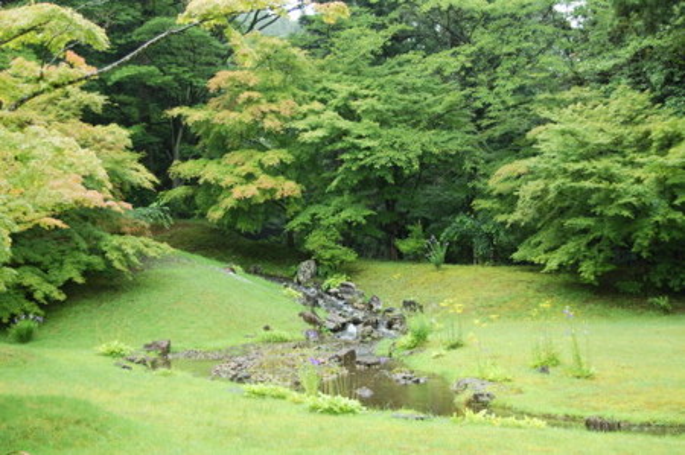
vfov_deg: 23.7
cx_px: 342
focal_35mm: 57
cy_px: 228
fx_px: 1083
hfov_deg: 35.1
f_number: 5
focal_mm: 38
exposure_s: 1/60
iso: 200
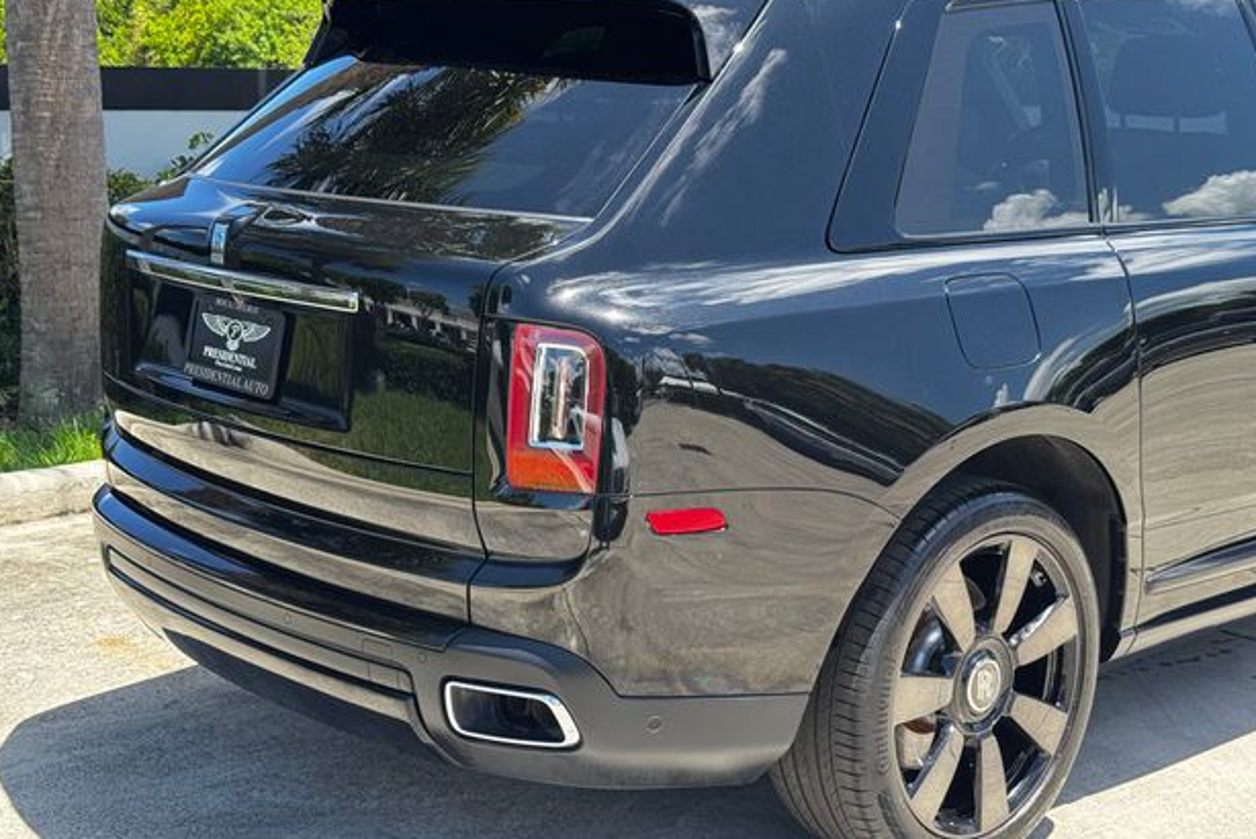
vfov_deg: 26.0
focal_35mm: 52
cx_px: 642
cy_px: 415
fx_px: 1815
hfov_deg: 38.2
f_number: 1.78
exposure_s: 1/461
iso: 64
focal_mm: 6.76
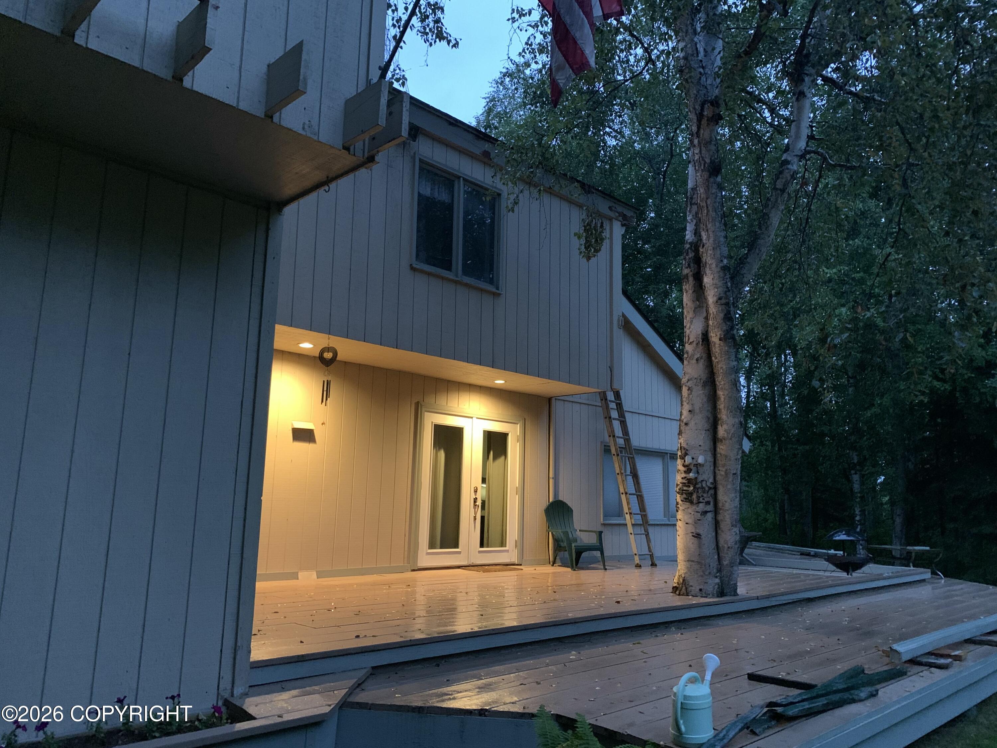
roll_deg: -1.8
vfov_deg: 53.1
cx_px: 498
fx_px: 749
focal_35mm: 26
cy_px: 374
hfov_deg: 67.3
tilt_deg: +10.1
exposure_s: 1/30
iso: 640
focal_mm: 4.25
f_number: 1.8
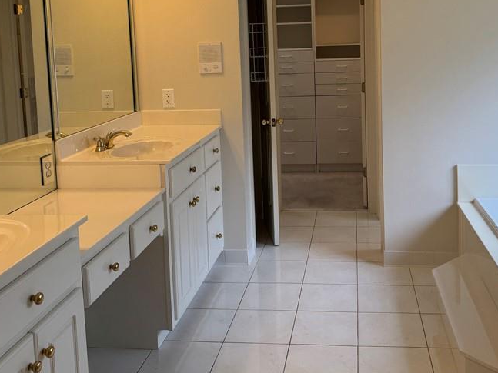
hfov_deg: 48.7
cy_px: 90
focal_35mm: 38
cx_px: 298
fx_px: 547
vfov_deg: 36.8
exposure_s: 1/120
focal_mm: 6.76
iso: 64
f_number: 1.78
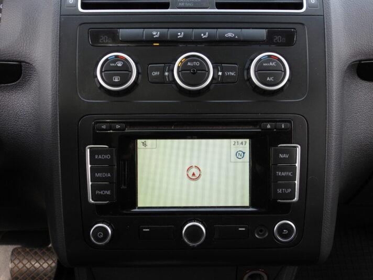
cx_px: 186
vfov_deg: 37.7
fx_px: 409
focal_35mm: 38
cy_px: 140
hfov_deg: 49.0
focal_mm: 6.8
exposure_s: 1/80
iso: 100
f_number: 3.2
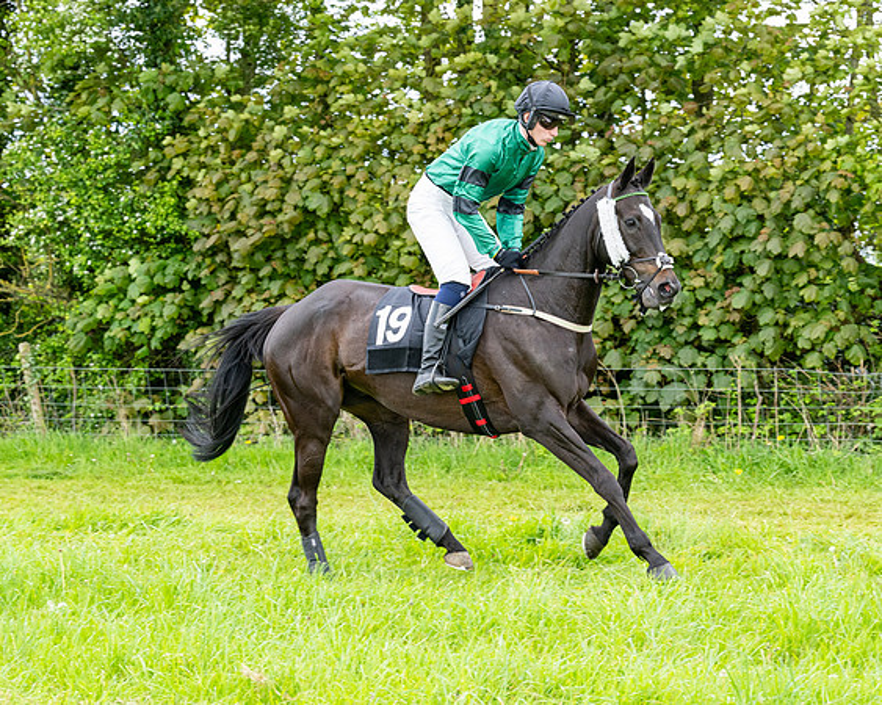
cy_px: 332
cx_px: 436
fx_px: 2957
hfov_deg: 17.0
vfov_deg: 13.6
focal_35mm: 113
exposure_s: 1/500
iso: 400
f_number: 5
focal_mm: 76
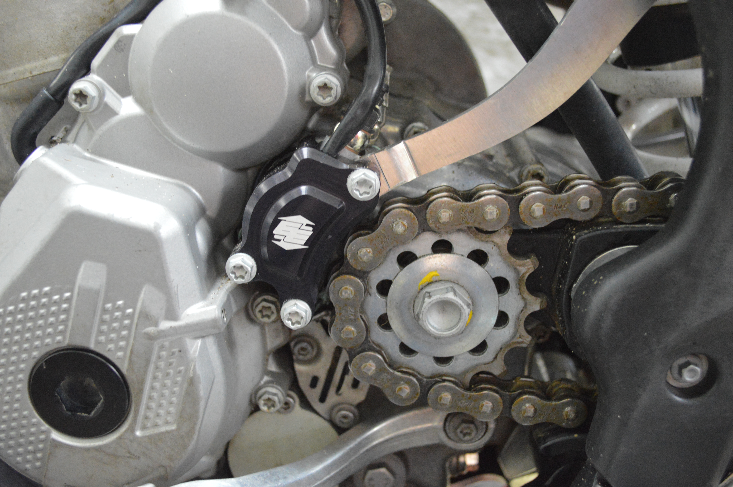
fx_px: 793
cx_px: 366
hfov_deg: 49.6
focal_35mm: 39
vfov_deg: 34.1
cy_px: 244
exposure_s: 1/25
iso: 3200
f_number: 4.2
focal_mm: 26
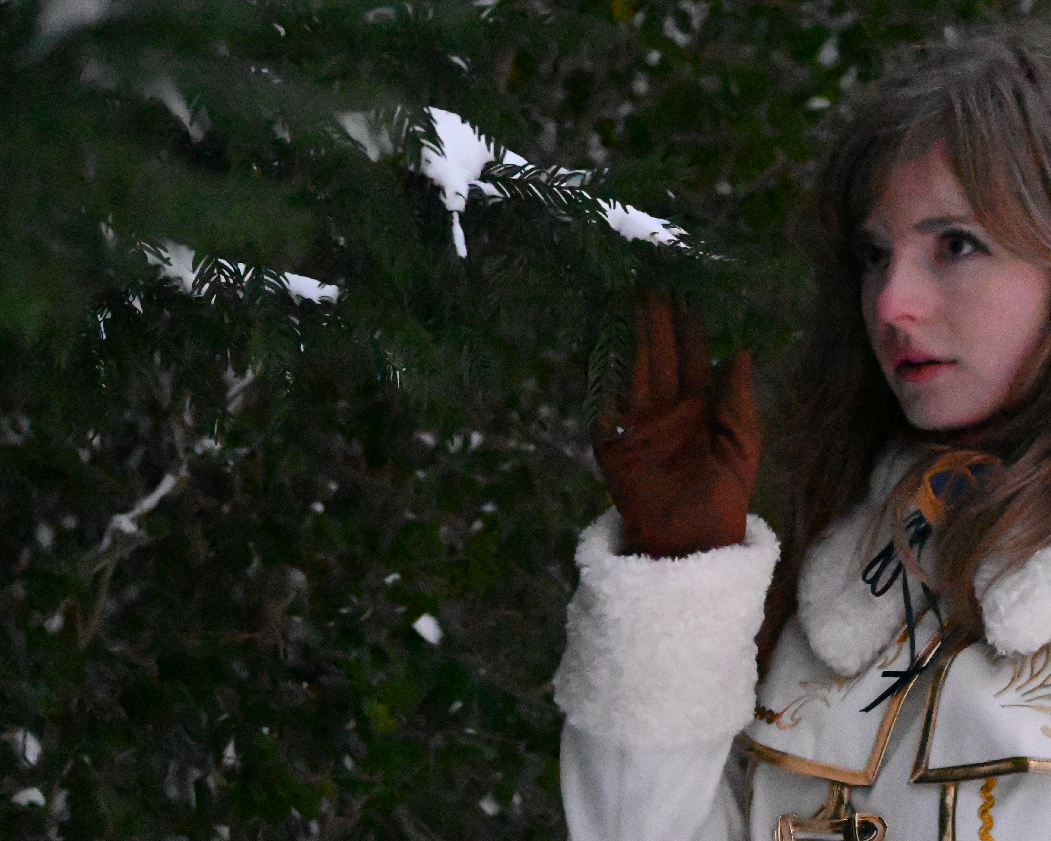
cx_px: 527
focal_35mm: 144
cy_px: 393
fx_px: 4479
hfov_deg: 13.4
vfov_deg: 10.7
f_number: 4.8
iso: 51200
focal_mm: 64
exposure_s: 1/60
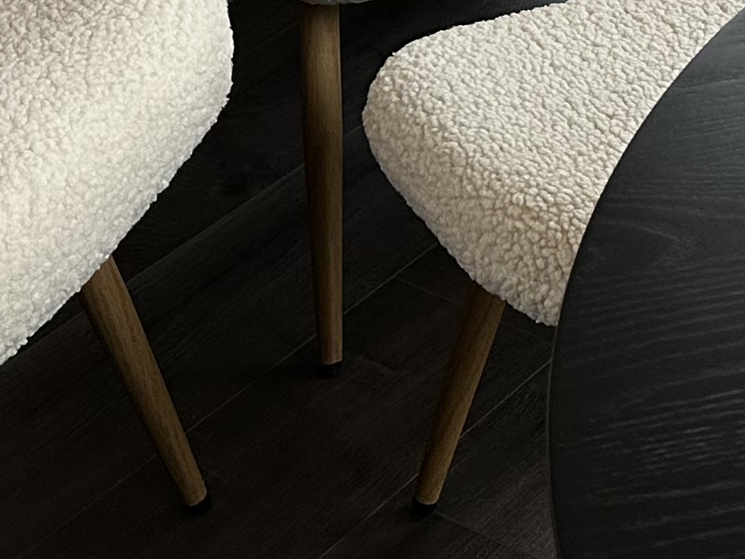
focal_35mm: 116
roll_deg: -0.4
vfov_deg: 11.1
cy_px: -688
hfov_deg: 16.0
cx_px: 1001
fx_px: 2497
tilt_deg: -13.1
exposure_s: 1/121
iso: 125
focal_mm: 6.86
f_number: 1.78
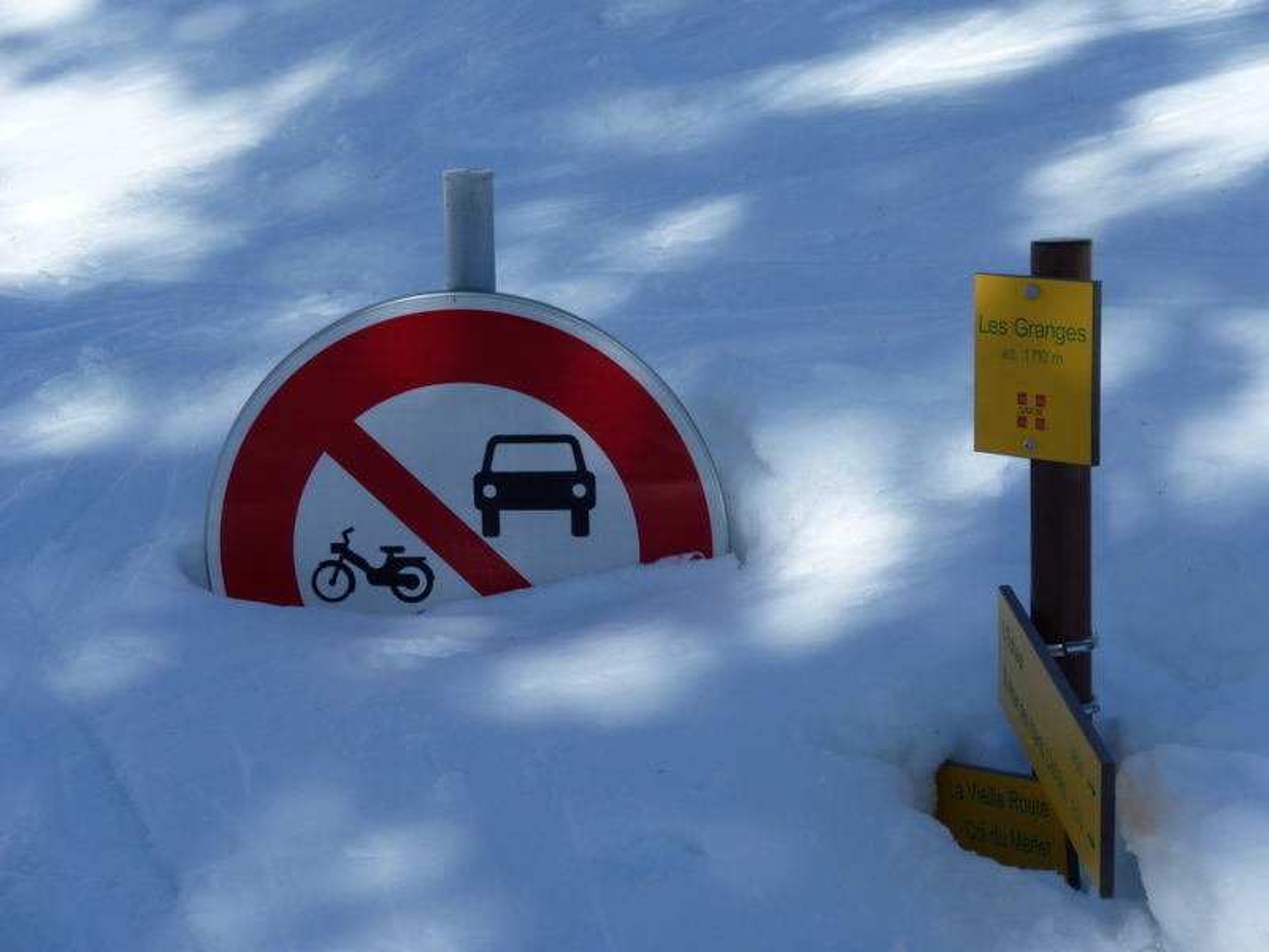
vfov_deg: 17.2
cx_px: 634
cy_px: 476
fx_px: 3153
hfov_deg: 22.8
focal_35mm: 86
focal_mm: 15.4
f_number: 5.1
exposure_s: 1/400
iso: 80
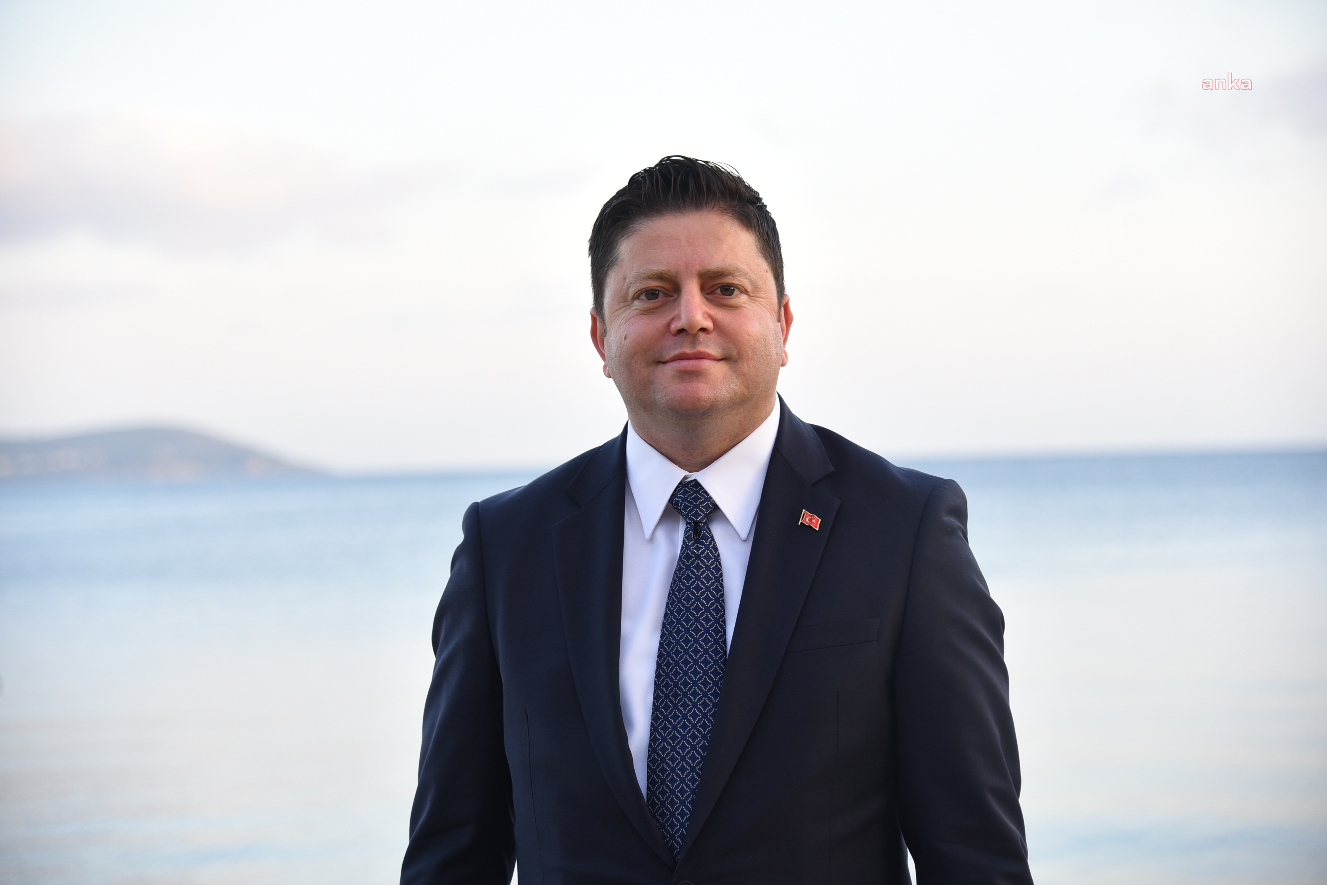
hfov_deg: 23.9
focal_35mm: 85
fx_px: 3133
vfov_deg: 16.1
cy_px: 442
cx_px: 664
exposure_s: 1/200
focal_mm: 85
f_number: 4
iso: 500
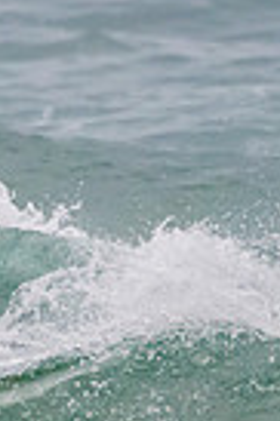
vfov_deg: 0.8
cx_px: -315
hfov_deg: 0.5
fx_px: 30455
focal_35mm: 2604
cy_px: 306
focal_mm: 500
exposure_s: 1/1250
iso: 1800
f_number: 5.6
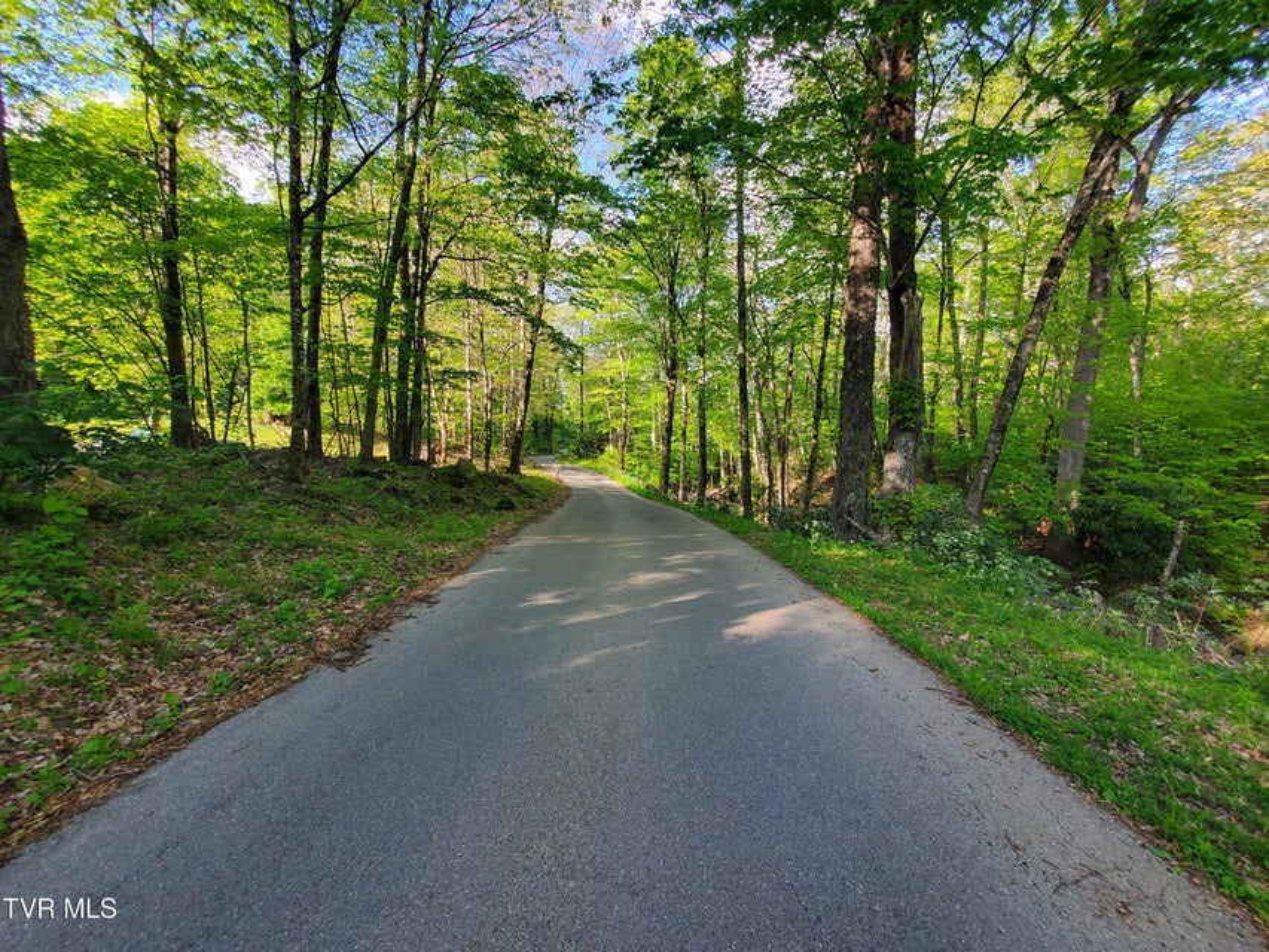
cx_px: 634
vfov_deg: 89.9
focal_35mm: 13
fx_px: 477
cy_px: 476
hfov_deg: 106.2
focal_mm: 1.8
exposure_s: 1/120
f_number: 2.2
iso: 80
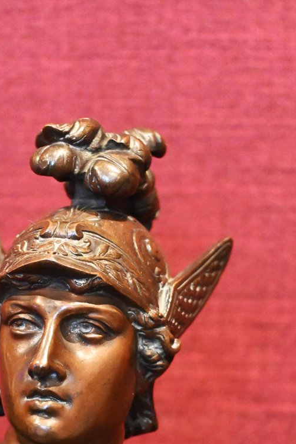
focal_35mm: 120
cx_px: 127
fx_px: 1480
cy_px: 336
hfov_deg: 11.4
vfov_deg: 17.0
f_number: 6.3
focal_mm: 50
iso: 12800
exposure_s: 1/25
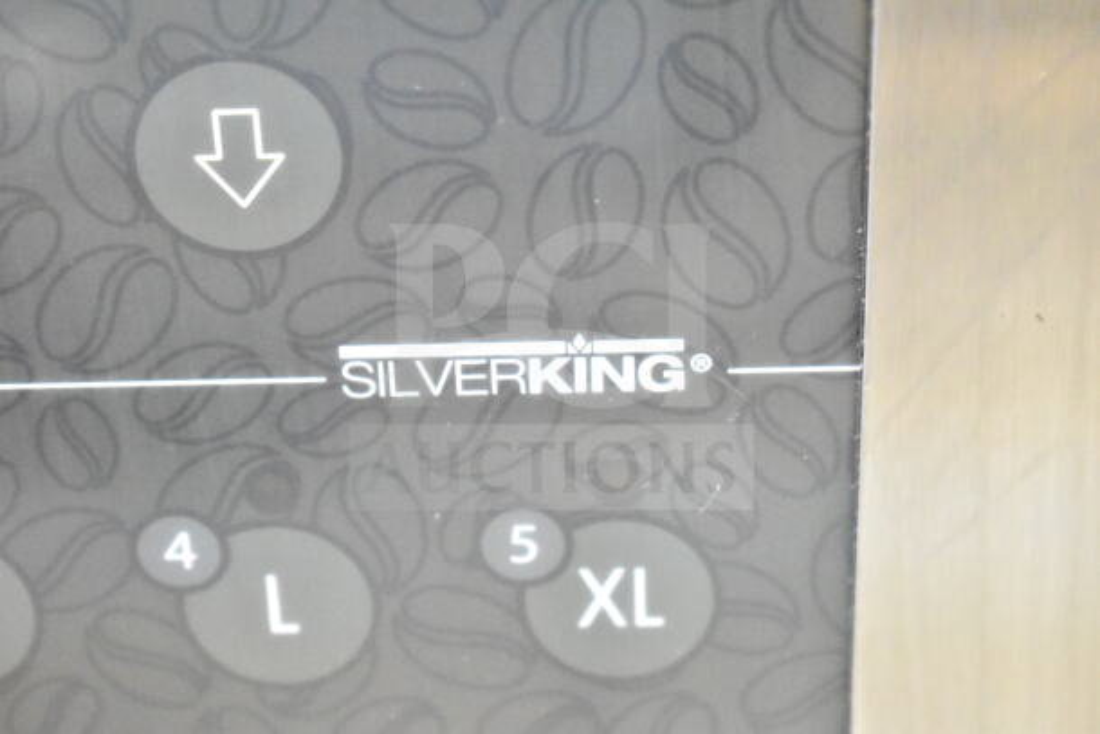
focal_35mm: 82
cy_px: 367
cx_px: 550
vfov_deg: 16.6
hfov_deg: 24.6
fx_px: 2521
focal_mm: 55
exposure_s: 1/50
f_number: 5.6
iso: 25600
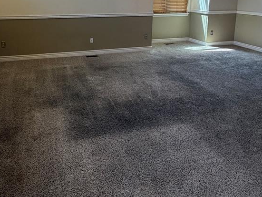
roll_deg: +0.0
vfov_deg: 47.2
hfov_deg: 66.0
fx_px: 197
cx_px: 94
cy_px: 16
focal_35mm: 26
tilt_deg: -7.8
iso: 200
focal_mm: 2.22
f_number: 2.2
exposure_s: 1/120
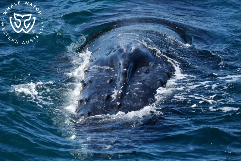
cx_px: 120
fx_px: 1272
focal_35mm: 190
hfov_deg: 10.8
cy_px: 80
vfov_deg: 7.2
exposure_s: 1/8000
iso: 1400
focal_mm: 190
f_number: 5.3
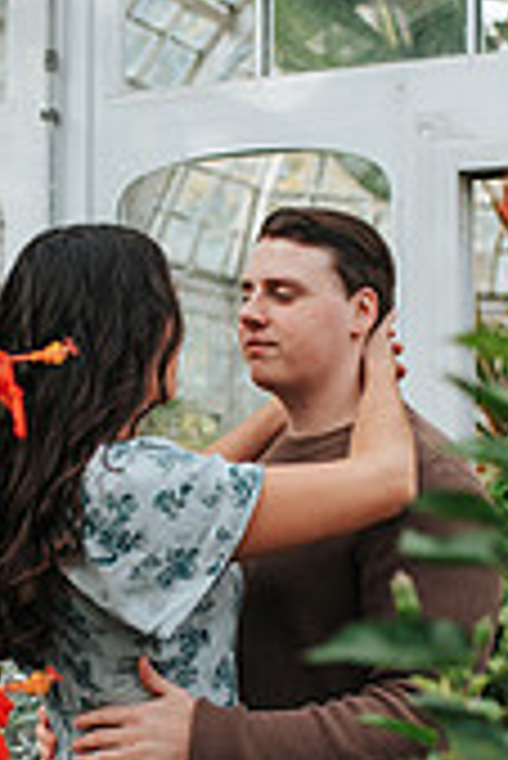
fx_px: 1964
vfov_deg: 21.8
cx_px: 198
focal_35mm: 93
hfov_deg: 14.7
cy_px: 477
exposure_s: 1/250
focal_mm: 35
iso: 280
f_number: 3.2
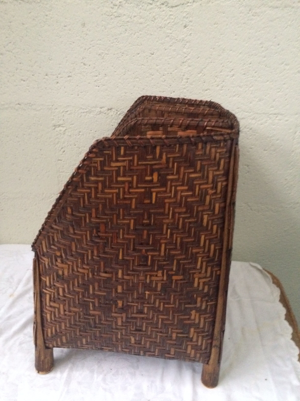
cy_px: 200
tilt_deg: -26.8
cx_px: 150
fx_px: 335
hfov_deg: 48.2
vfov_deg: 61.7
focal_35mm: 29
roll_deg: -1.4
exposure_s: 1/17
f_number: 2.2
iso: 640
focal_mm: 4.15
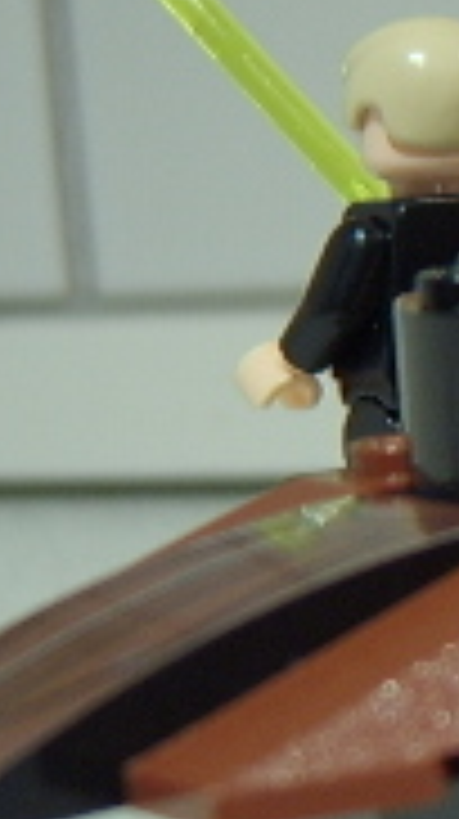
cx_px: 1287
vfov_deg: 18.0
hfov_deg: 8.7
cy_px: 333
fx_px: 2582
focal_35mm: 119
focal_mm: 8.13
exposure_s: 1/9
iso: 100
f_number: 2.7
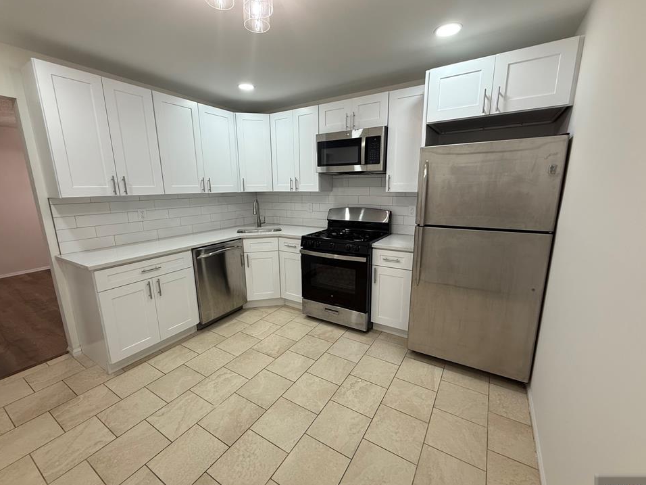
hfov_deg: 98.2
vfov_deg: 81.7
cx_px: 317
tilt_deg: -11.6
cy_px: 246
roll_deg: +0.8
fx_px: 280
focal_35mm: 15
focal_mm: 2.22
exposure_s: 1/120
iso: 125
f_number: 2.2
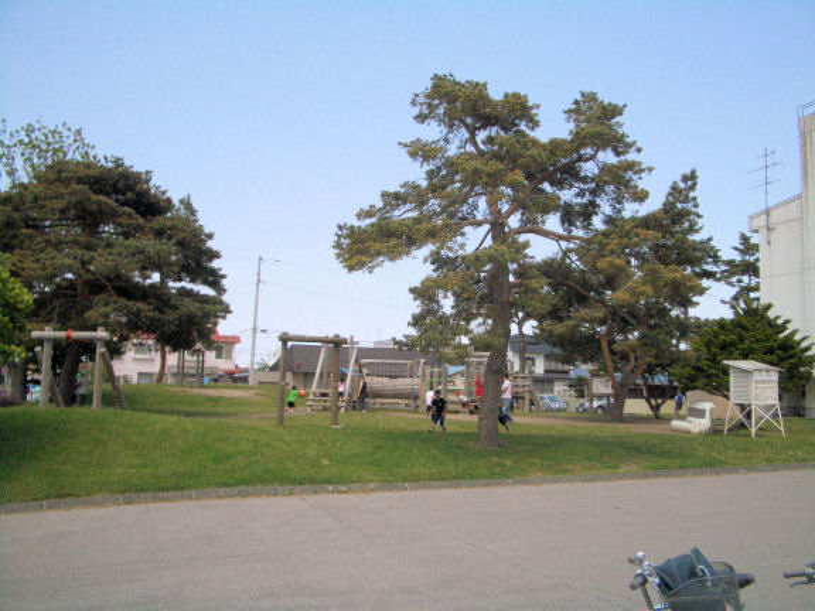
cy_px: 306
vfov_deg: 40.7
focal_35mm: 35
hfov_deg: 52.6
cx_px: 408
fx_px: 824
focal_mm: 5.8
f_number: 4.3
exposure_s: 1/1000
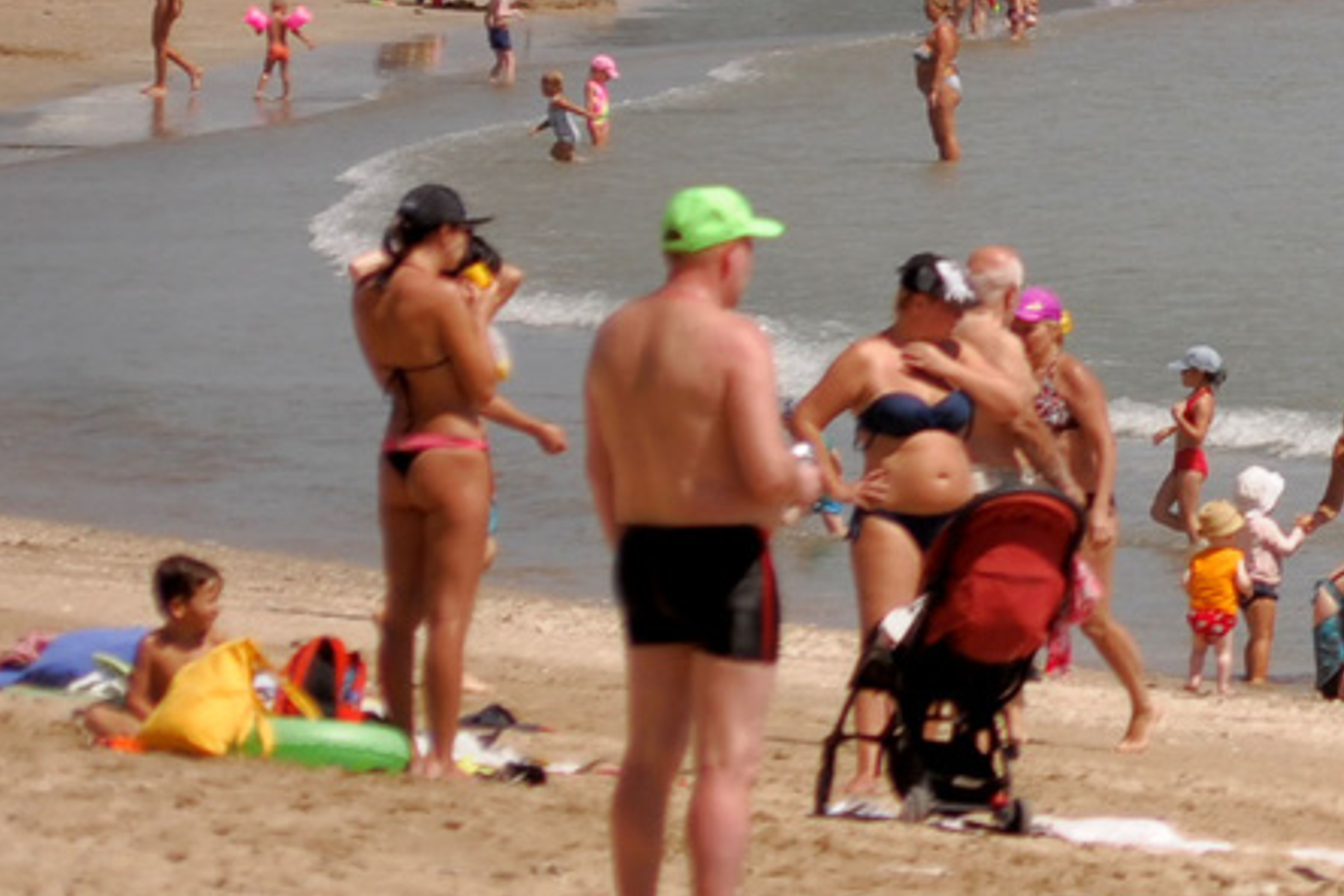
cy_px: -298
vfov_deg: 2.6
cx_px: 2512
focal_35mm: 522
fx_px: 19486
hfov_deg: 3.9
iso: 200
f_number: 4.2
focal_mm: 116
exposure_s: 1/1600
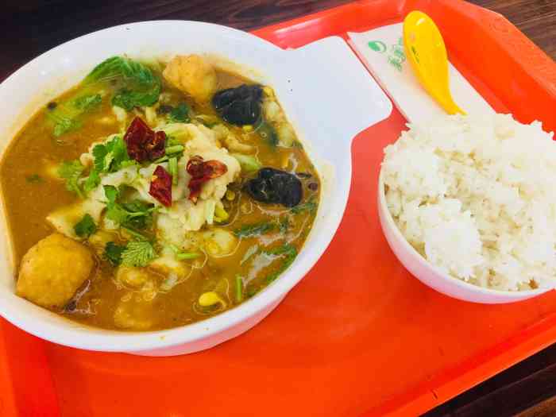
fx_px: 466
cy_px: 208
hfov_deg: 61.7
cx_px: 278
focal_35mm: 29
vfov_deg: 48.2
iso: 80
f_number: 2.2
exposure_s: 1/17
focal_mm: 4.15
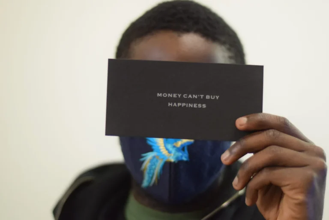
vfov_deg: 18.2
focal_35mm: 75
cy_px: 110
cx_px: 164
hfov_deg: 27.0
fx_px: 685
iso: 1400
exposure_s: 1/80
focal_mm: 50
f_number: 1.8
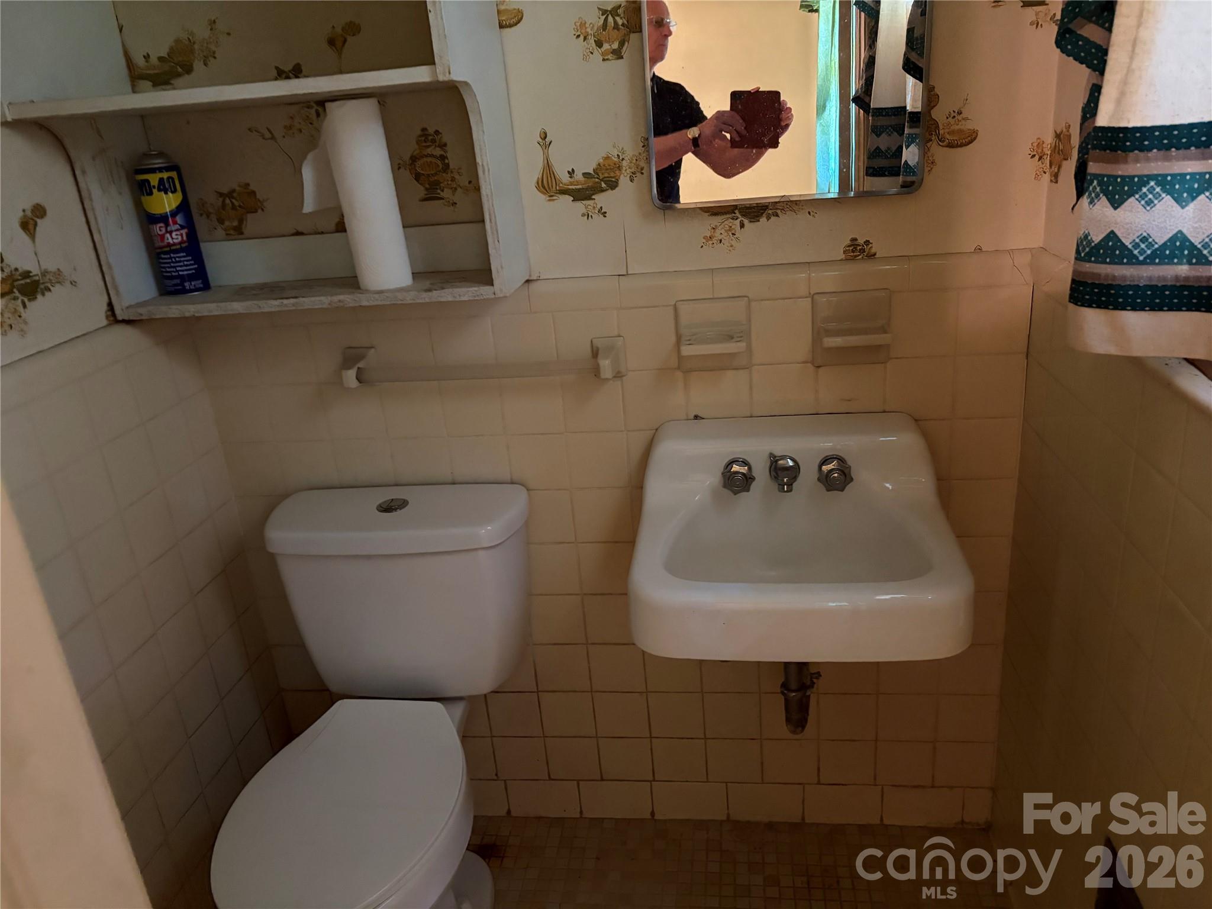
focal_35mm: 26
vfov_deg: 53.1
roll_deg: +5.2
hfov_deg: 67.3
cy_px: 454
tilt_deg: -21.7
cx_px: 606
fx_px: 910
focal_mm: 5.96
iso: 800
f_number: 1.6
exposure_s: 1/30
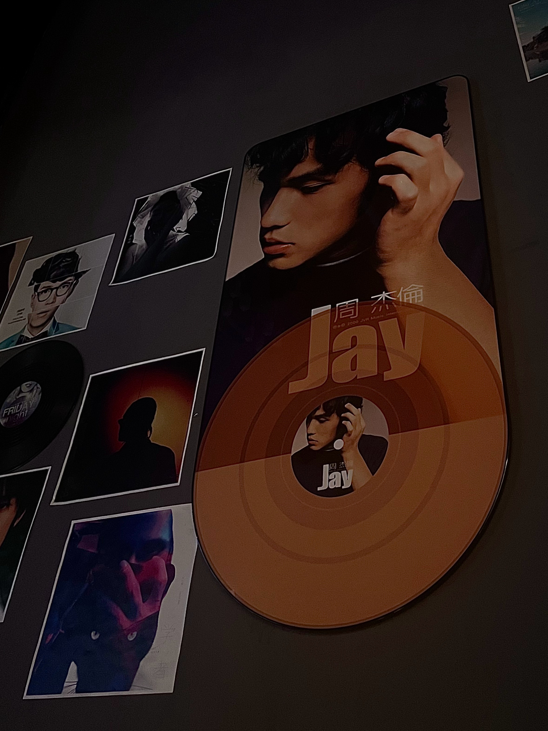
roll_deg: -3.9
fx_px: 549
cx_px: 274
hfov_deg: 53.1
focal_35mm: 26
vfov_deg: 67.3
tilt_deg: +35.8
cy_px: 366
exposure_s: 1/25
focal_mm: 5.1
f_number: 1.6
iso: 500
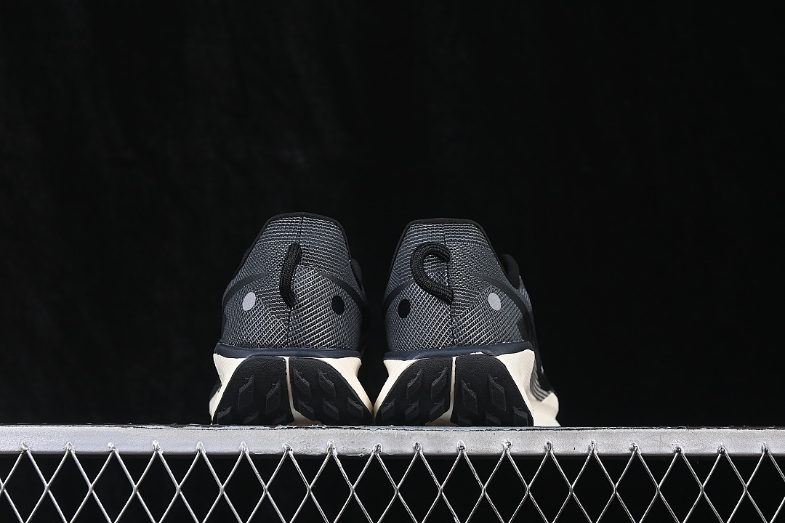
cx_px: 392
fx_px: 1635
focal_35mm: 75
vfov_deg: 18.2
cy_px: 262
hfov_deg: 27.0
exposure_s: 1/60
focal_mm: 50
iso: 160
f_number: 6.3
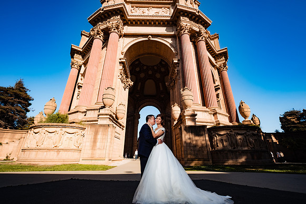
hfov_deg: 100.4
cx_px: 153
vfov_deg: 77.4
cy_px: 102
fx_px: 128
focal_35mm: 15
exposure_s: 1/250
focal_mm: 10
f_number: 8
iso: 160
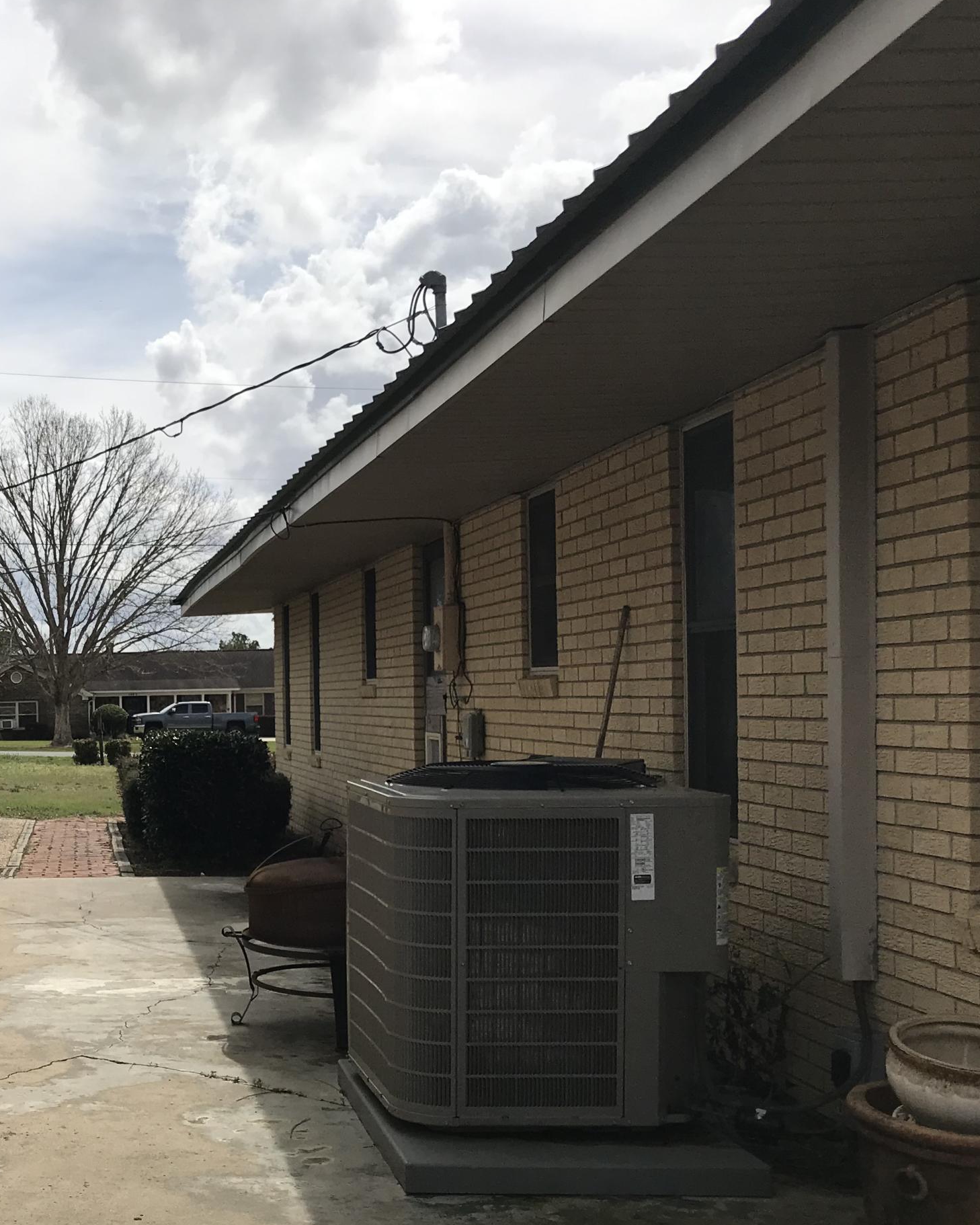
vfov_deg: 40.9
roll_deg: +2.2
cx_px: 15
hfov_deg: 31.1
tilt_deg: -0.6
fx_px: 1631
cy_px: 749
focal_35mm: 45
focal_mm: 3.99
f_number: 1.8
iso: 20
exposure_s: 1/4167
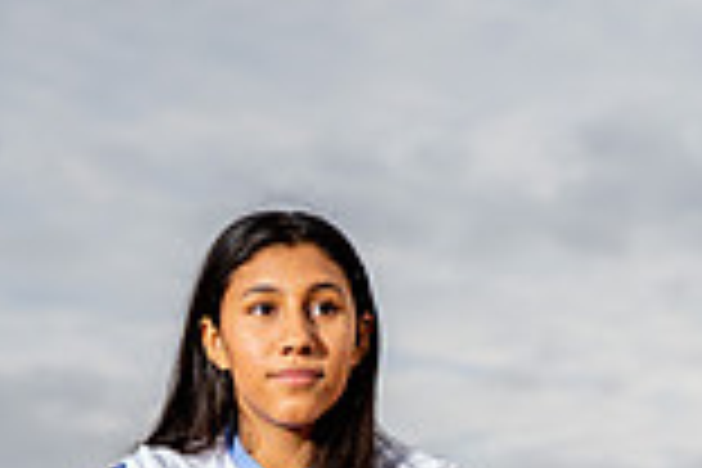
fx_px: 3939
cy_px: 999
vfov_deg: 6.6
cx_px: 306
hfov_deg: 10.2
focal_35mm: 202
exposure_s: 1/250
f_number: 4
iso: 80
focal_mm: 70
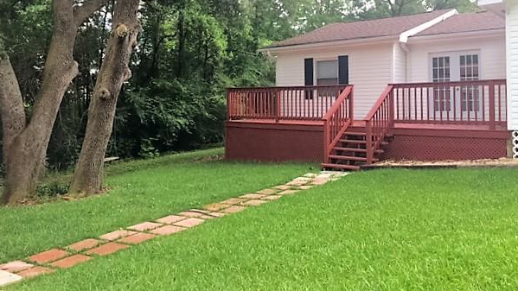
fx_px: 440
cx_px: 257
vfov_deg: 36.3
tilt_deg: +0.8
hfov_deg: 61.0
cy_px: 96
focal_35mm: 32
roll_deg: -2.0
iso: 32
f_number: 2.2
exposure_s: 1/120
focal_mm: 4.15
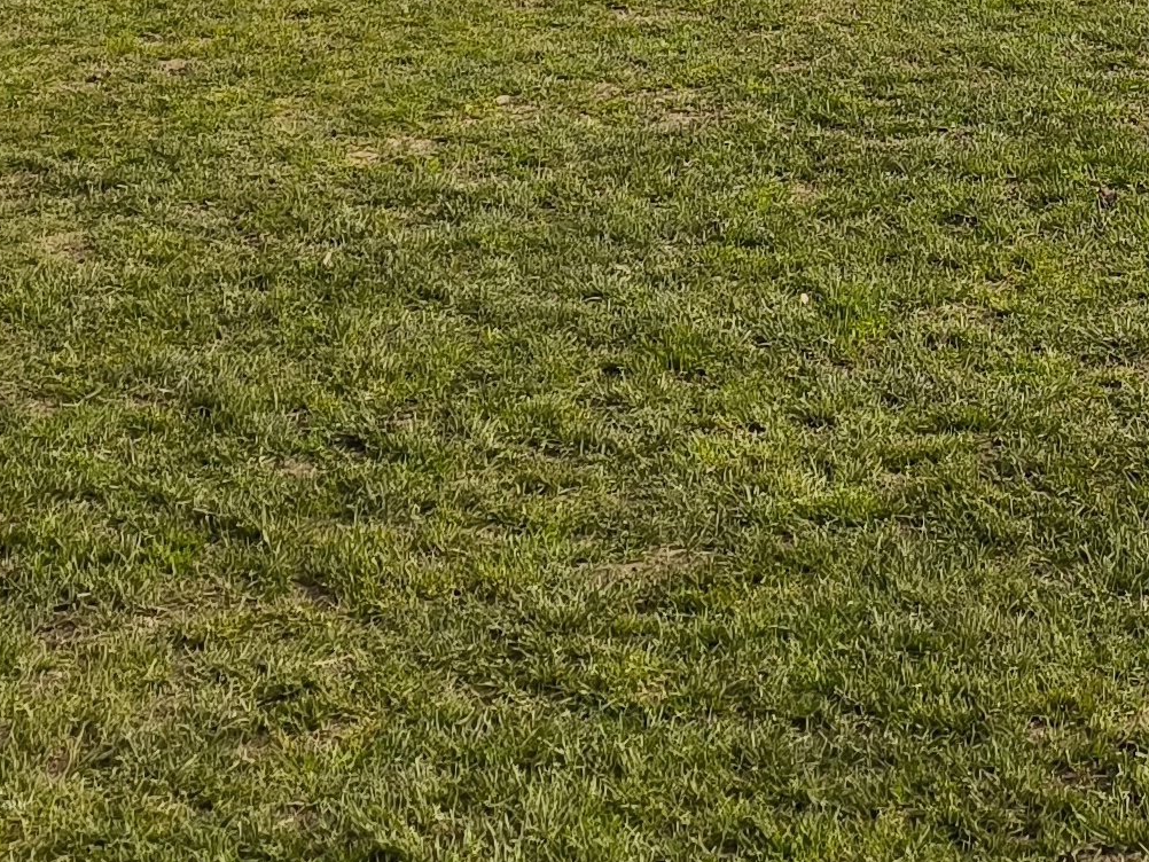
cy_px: -702
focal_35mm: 94
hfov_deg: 20.6
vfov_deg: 13.9
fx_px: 3121
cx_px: 937
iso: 50
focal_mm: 6.57
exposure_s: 1/3329
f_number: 1.6
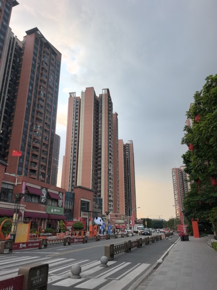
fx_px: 226
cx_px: 108
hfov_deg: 51.3
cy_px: 145
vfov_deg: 65.3
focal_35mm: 27
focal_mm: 6.98
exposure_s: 1/575
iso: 50
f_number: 2
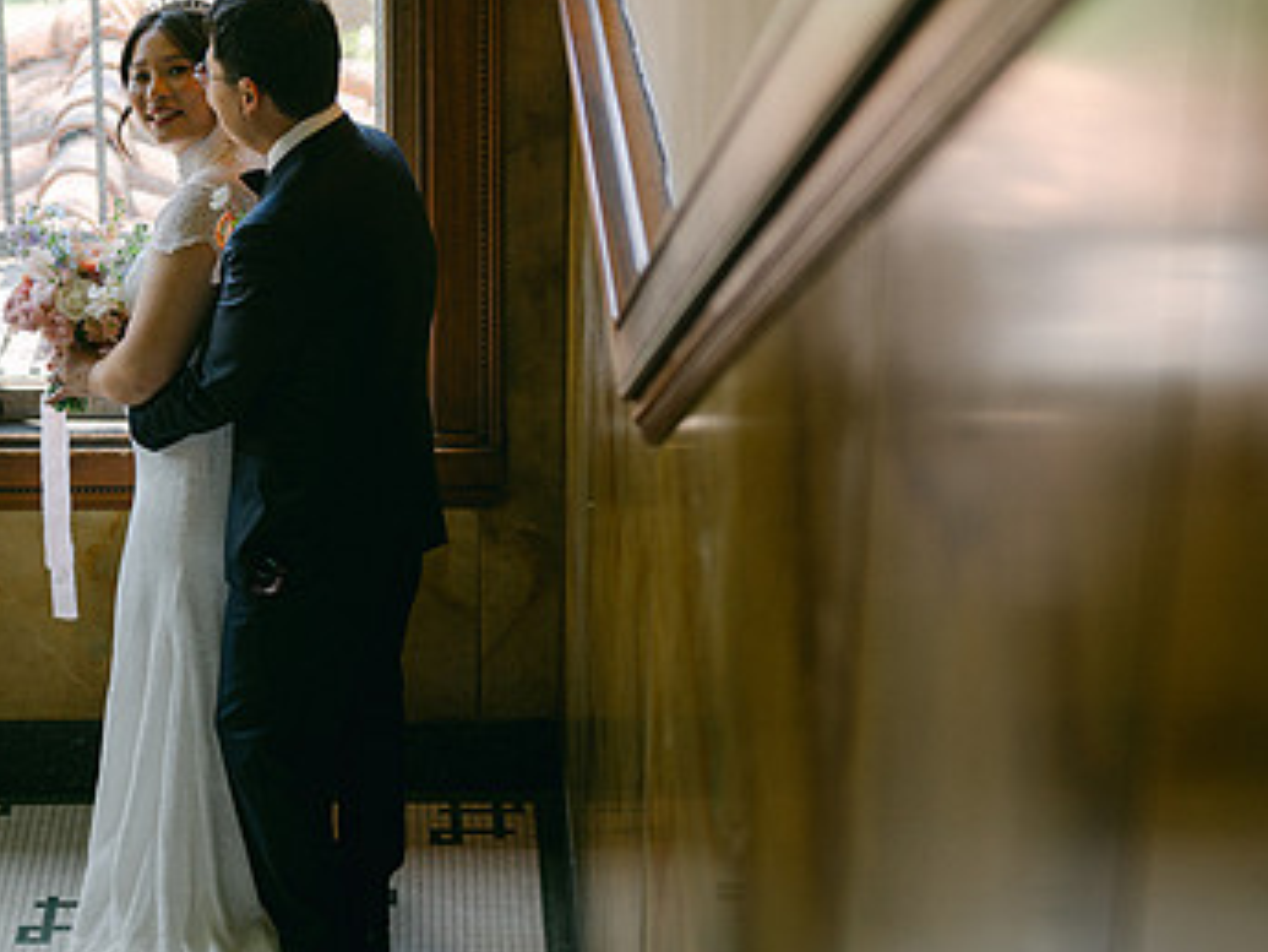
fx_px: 3041
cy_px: 520
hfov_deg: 23.5
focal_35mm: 83
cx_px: 518
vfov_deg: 17.8
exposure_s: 1/125
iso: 90
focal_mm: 50
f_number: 1.8
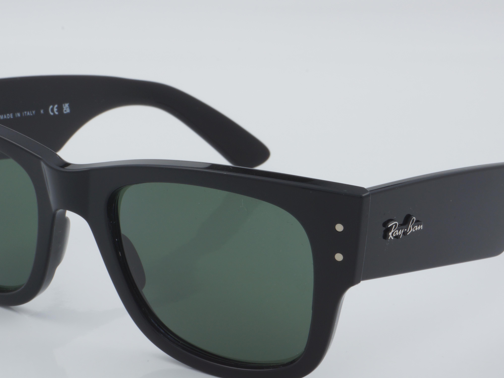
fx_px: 1393
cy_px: 218
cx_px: 243
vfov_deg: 15.4
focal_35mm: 96
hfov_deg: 20.5
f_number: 32
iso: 100
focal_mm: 45
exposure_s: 1/4
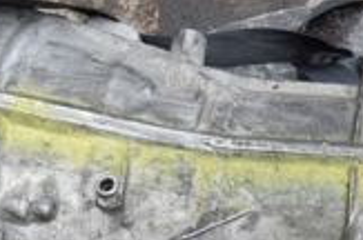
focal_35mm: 124
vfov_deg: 10.9
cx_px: 359
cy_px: 222
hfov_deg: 16.2
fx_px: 1248
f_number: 16
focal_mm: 21
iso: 800
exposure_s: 1/200
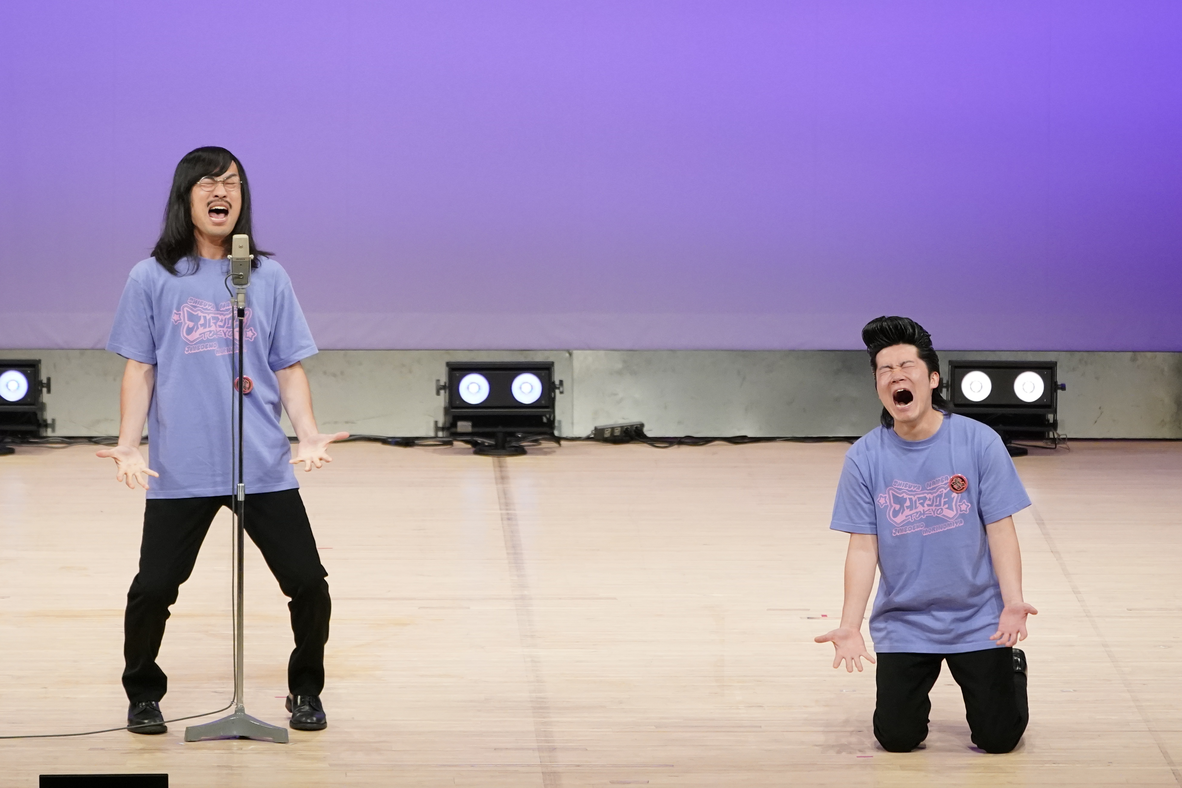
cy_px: 394
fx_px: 9751
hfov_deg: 6.9
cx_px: 591
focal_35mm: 297
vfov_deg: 4.6
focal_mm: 198
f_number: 5.6
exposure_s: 1/250
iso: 5000
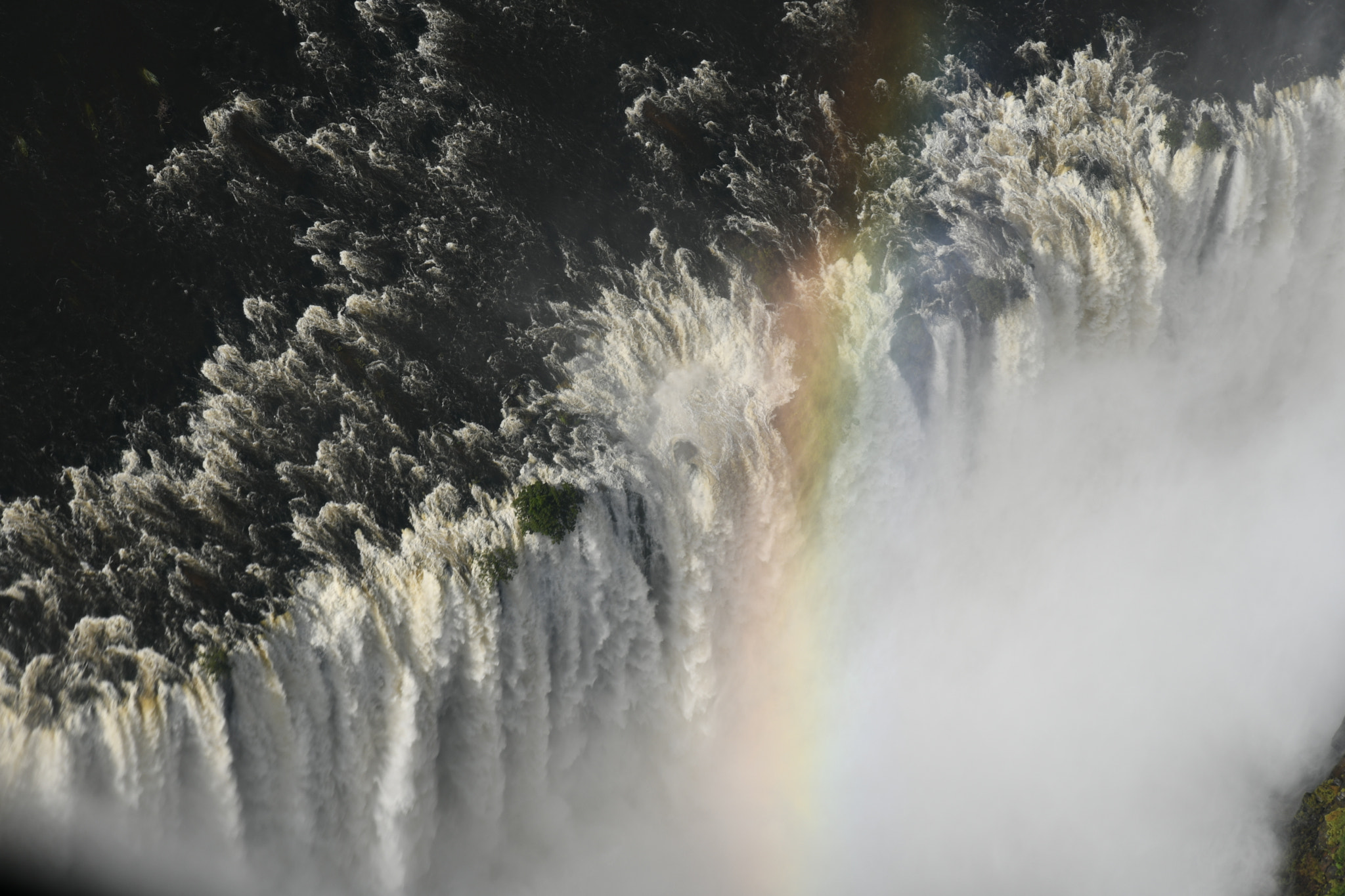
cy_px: 448
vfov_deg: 11.4
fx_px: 4483
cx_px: 672
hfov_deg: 17.1
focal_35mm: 120
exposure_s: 1/250
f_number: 8
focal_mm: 80
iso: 100
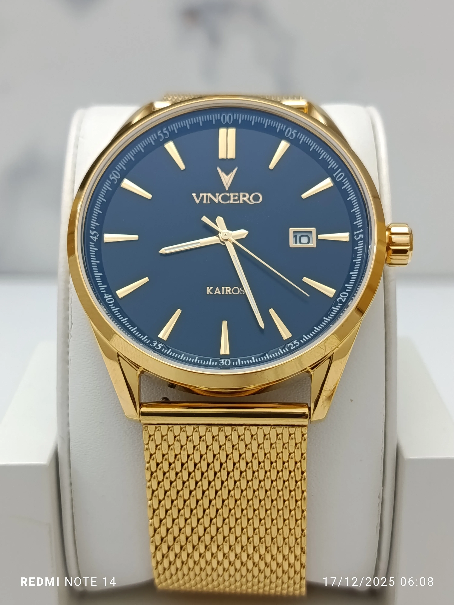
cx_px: 227
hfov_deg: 28.0
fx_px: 909
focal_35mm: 52
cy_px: 302
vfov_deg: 36.8
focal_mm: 5.24
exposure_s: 1/100
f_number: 1.7
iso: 414
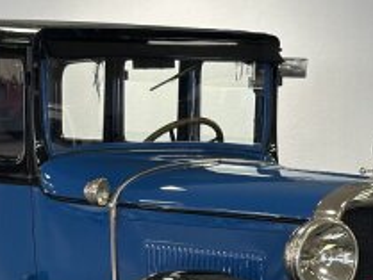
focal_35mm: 147
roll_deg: -0.1
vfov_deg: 10.0
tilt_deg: -7.3
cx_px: 184
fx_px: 1585
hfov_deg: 13.4
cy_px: 328
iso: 125
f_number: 1.78
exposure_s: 1/50
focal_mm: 6.86
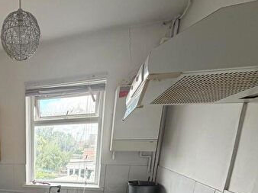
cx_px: 17
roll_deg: +2.1
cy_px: 196
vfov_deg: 41.5
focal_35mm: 29
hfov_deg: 52.6
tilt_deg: -13.1
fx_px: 216
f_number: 2.2
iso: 200
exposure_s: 1/121
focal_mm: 2.22
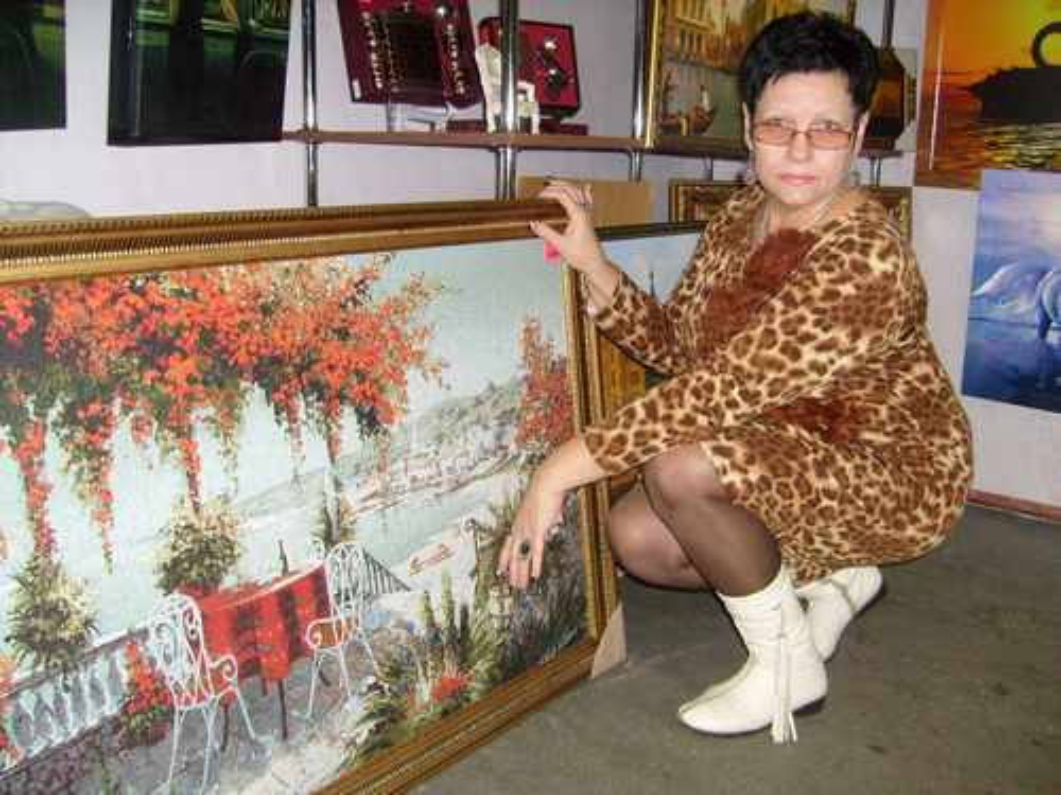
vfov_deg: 40.7
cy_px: 398
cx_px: 530
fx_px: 1073
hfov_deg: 52.6
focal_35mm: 35
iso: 100
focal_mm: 5.8
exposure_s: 1/45
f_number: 2.8
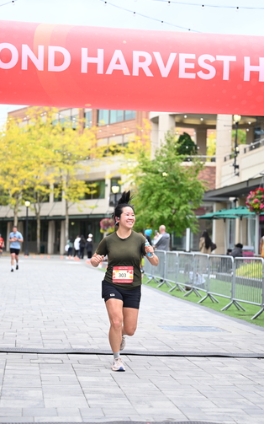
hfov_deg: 16.7
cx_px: 153
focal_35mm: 78
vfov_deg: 26.5
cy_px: 222
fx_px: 899
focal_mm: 70
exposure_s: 1/1600
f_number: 2.8
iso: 640
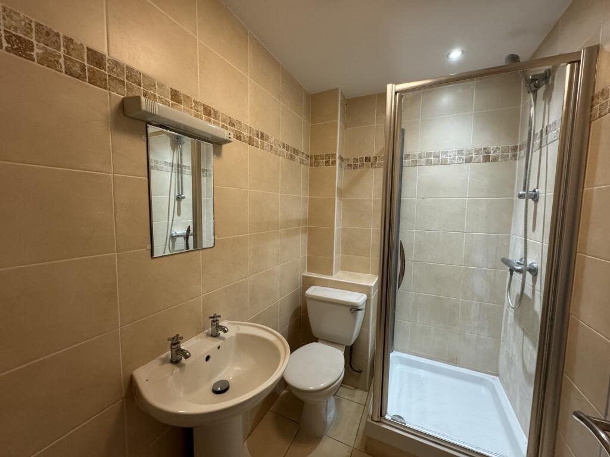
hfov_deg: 102.1
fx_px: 247
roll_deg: -1.2
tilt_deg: -4.7
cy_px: 228
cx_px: 305
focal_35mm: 14
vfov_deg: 85.7
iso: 320
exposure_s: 1/50
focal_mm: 2.22
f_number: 2.2
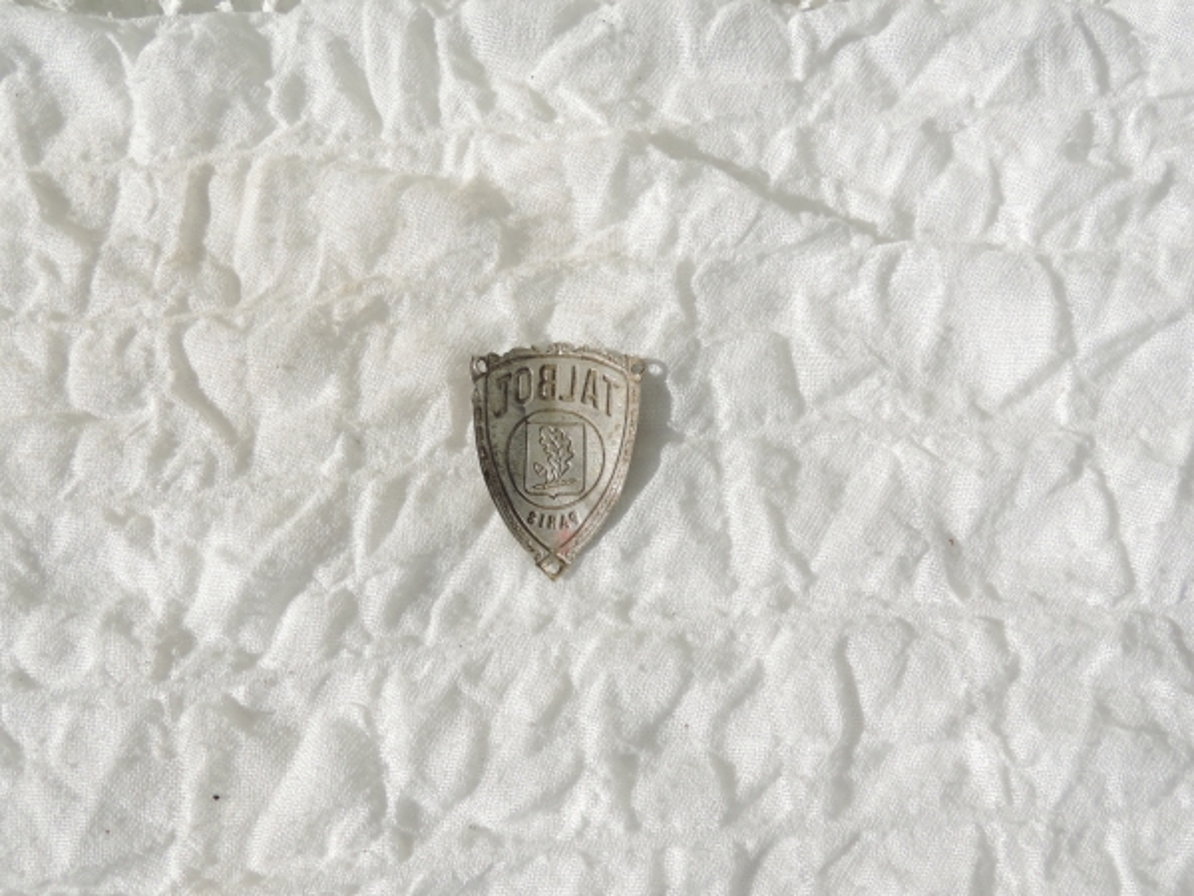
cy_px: 448
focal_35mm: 30
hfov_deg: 60.0
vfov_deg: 46.8
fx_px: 1035
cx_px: 597
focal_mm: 5.3
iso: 80
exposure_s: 1/1250
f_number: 3.9
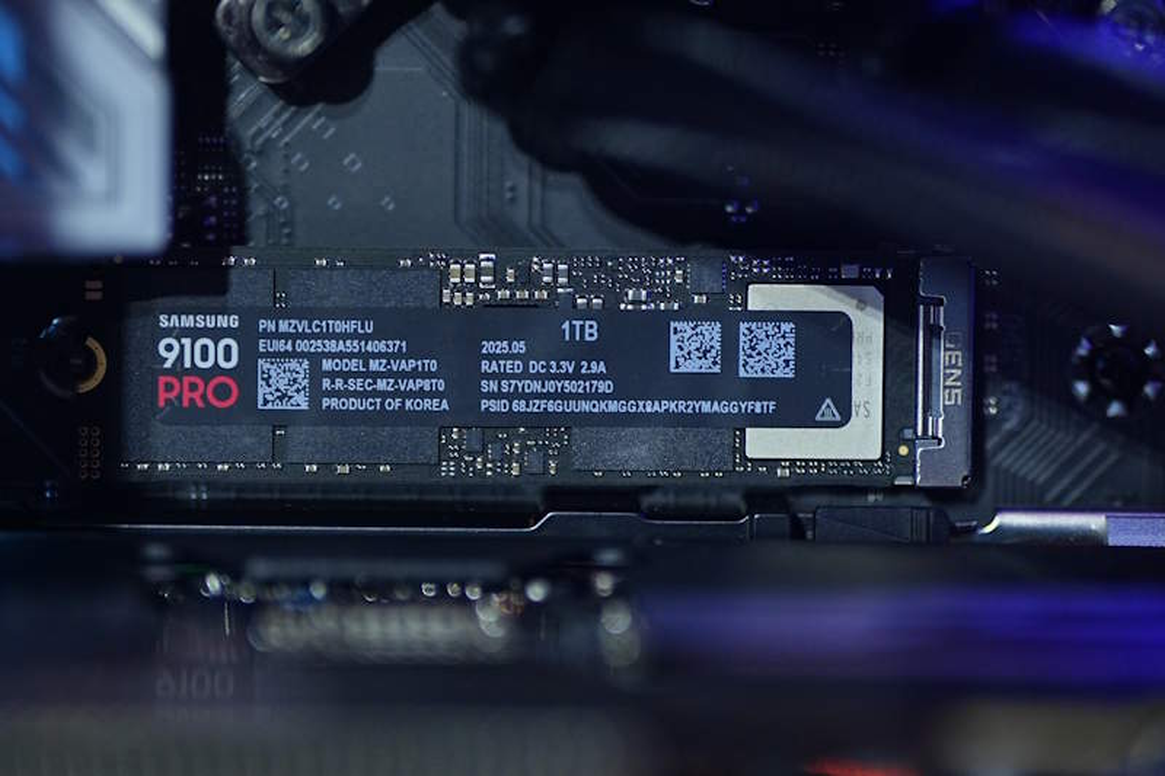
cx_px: 582
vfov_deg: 4.6
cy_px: 388
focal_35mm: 300
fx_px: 9706
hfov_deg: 6.9
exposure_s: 1/60
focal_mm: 200
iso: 1000
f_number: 2.8
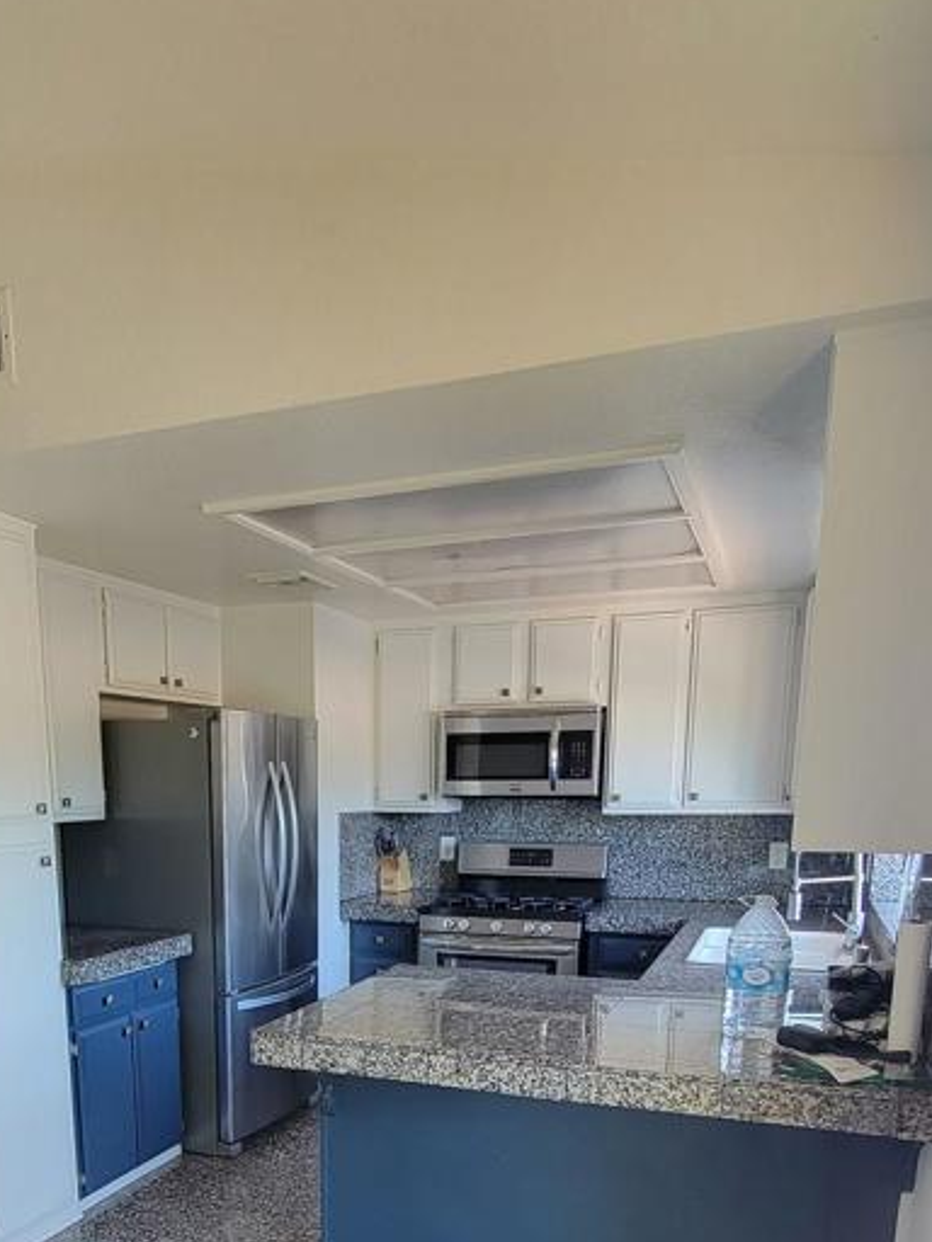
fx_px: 933
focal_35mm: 26
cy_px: 1014
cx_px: 354
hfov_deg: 52.5
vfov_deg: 61.1
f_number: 2.2
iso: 200
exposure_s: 1/60
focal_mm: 2.2
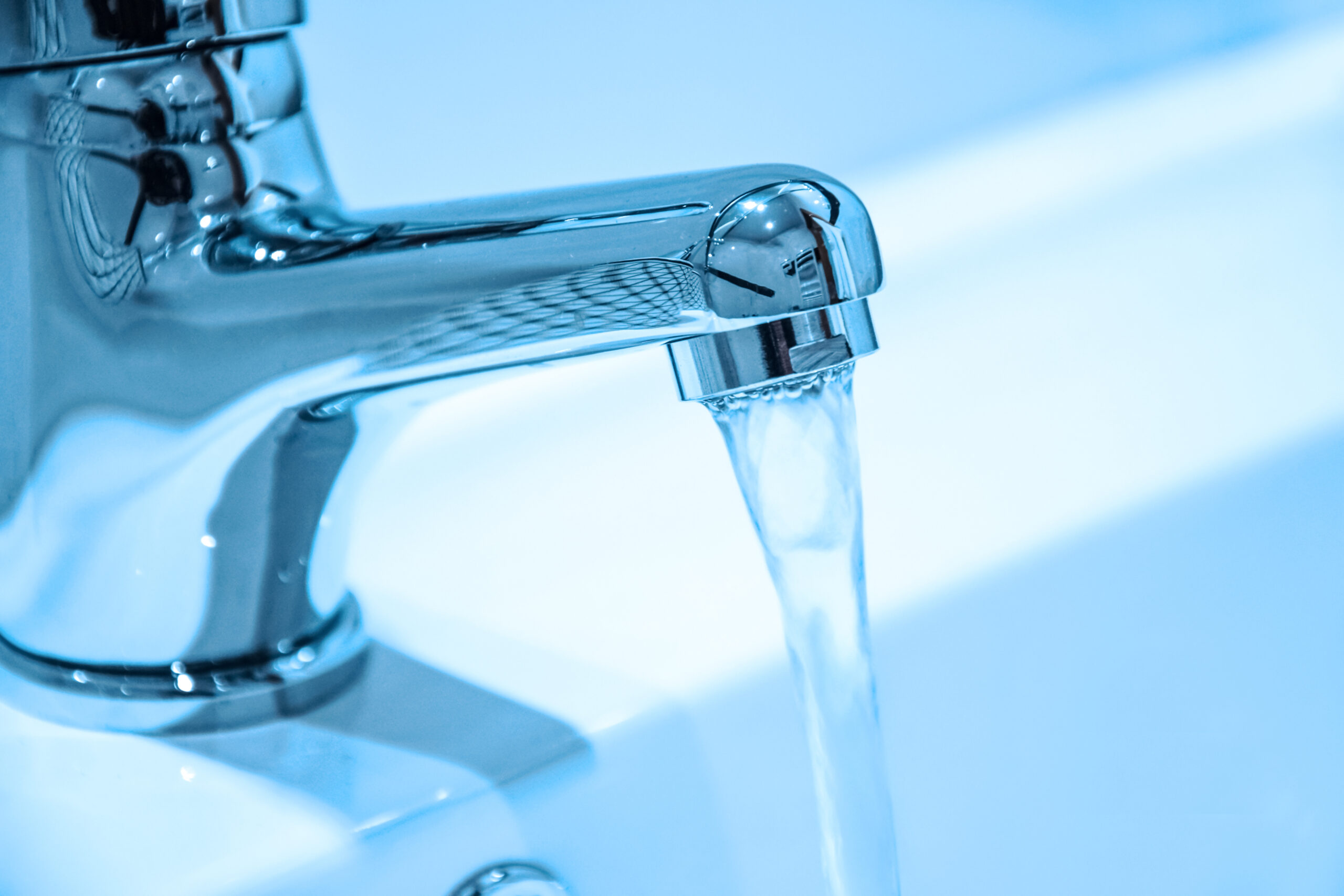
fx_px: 5880
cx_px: 672
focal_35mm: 158
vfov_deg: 8.7
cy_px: 448
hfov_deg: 13.0
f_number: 5.6
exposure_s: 1/50
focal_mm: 105
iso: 800
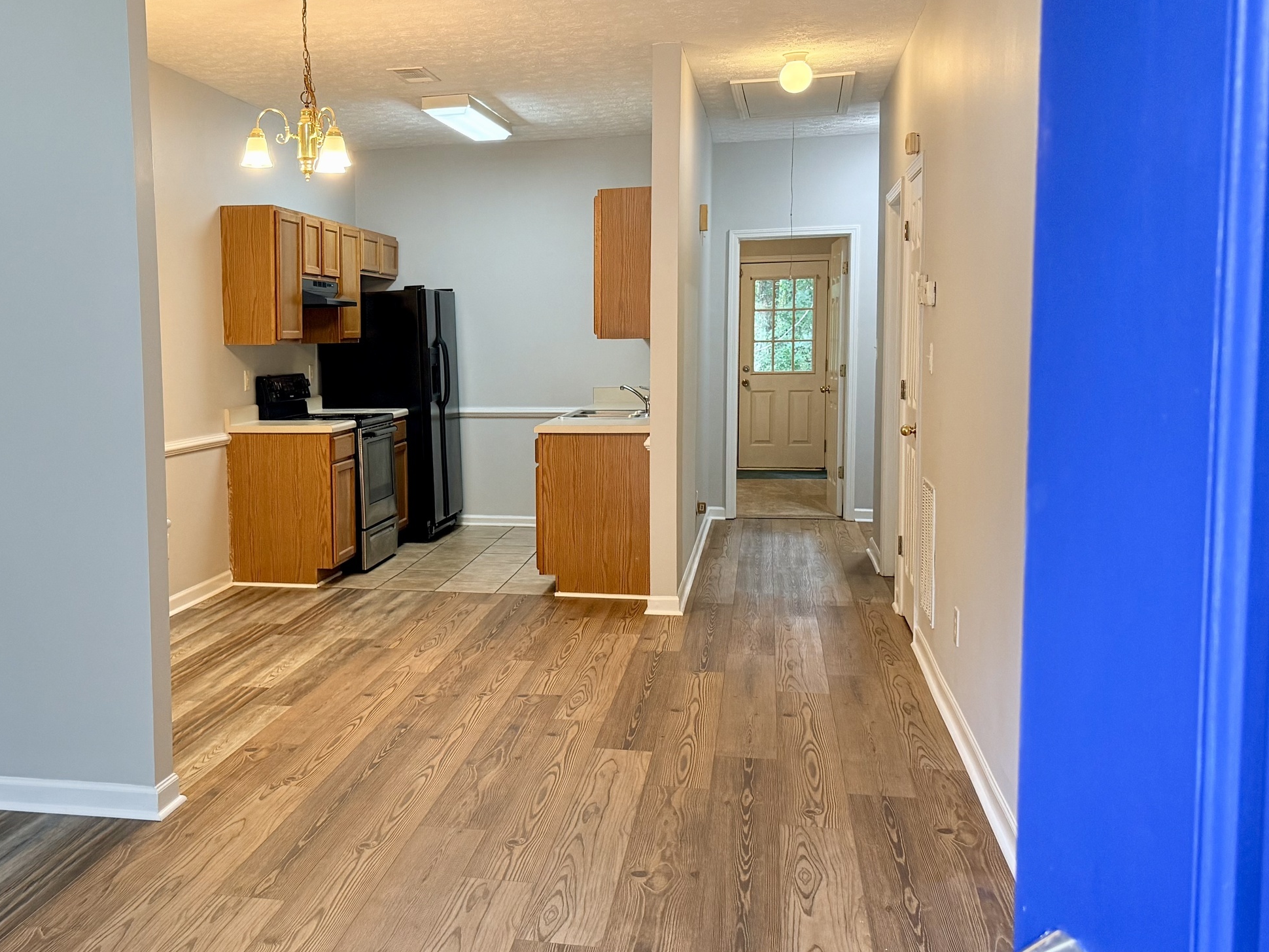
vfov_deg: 37.7
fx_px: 1393
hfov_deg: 47.7
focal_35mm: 38
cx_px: 374
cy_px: 465
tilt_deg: -5.6
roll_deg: +0.9
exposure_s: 1/120
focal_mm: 6.76
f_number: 1.78
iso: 320
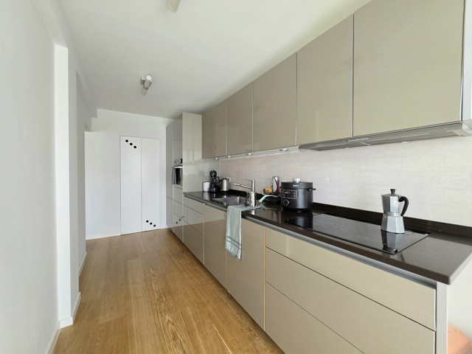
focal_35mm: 13
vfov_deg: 89.9
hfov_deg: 106.2
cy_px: 177
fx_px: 177
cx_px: 236
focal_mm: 2.2
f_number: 1.9
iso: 400
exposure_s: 1/204
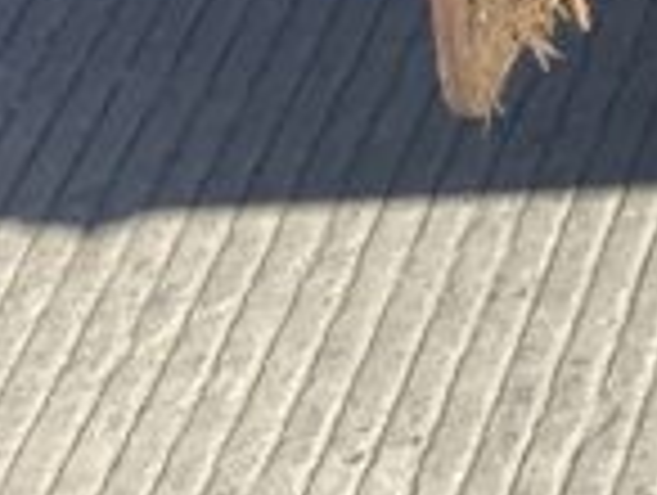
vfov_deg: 6.5
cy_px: -1152
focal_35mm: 203
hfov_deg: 8.6
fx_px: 3859
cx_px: 1760
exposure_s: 1/556
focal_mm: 3
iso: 16
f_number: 1.8
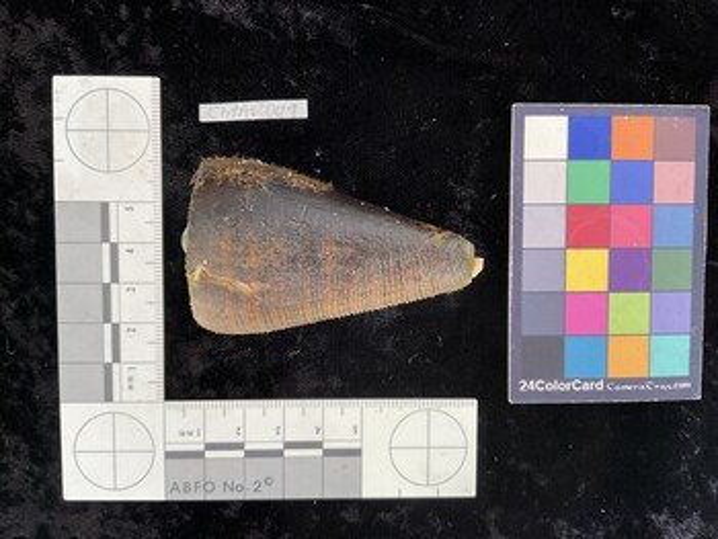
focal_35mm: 29
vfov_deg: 48.3
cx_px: 359
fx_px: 602
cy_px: 270
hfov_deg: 61.6
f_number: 1.8
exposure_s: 1/60
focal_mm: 3
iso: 50
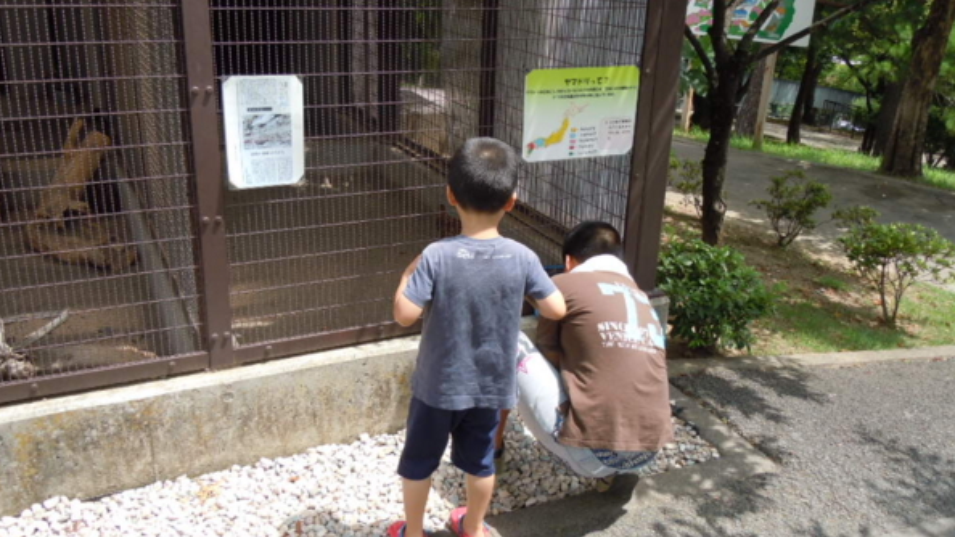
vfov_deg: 35.6
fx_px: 836
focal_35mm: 33
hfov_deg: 59.5
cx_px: 474
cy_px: 251
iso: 100
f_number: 3.5
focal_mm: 5.4
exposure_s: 1/400
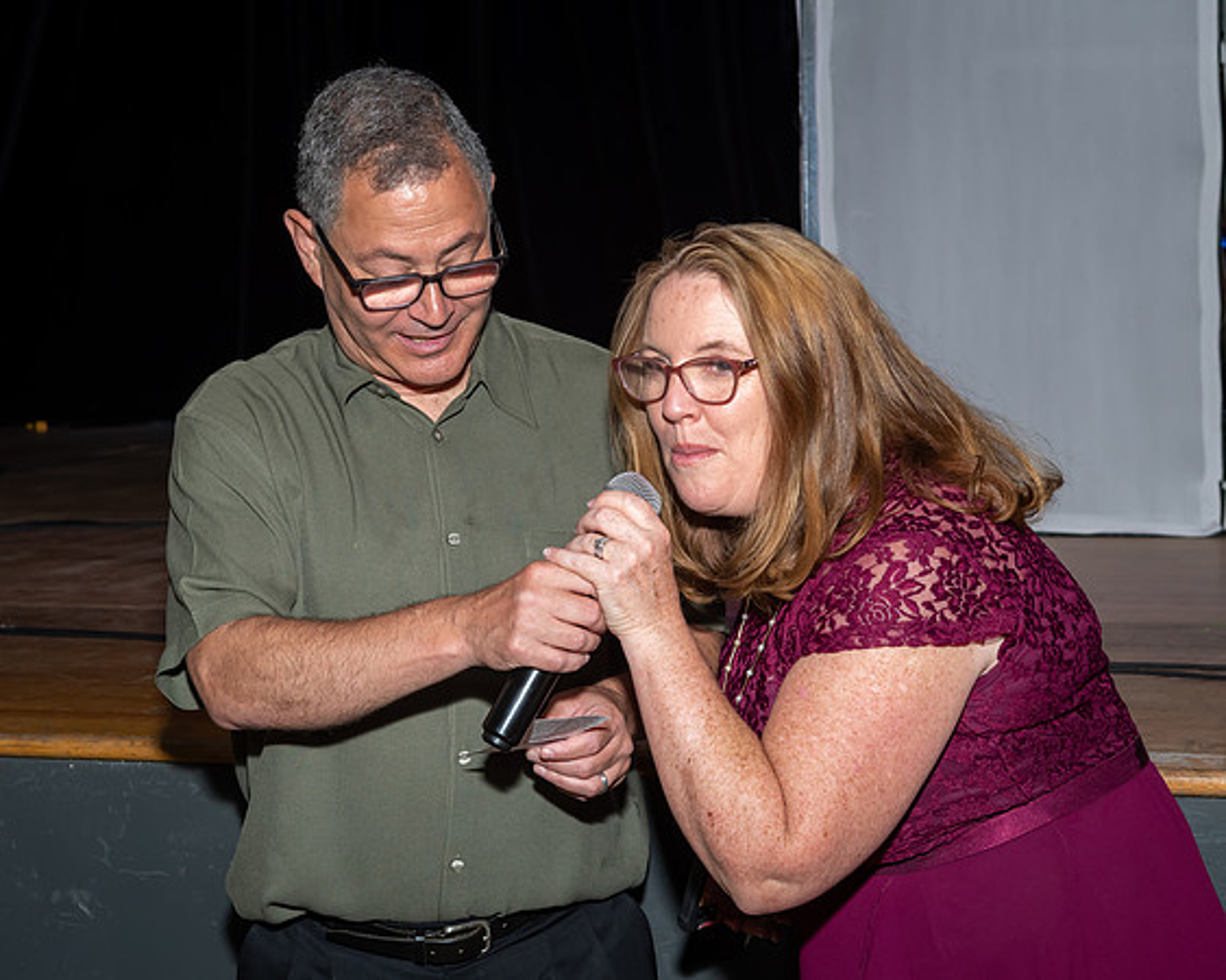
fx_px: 2448
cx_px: 685
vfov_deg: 22.6
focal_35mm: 67
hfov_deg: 28.1
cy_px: 515
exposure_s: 1/250
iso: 400
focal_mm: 38
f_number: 5.6
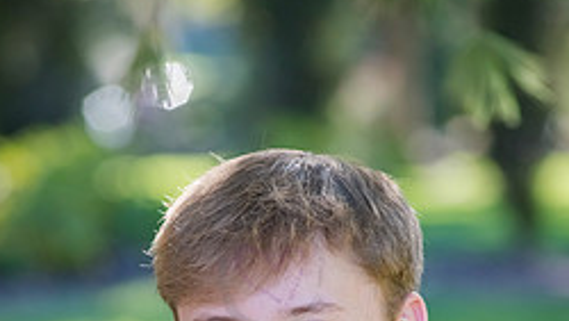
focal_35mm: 273
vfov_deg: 4.4
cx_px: 280
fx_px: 4122
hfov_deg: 7.9
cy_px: 478
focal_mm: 145
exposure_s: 1/640
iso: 800
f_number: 5
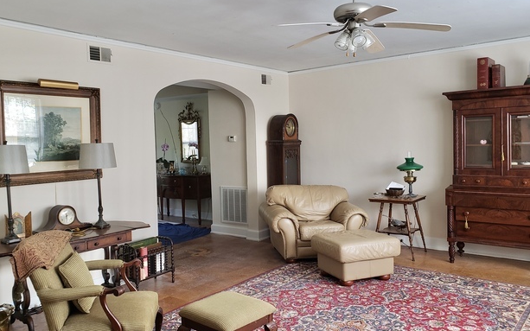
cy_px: 170
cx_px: 255
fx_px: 433
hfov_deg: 62.9
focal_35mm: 30
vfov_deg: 41.8
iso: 125
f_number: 2.4
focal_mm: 4.3
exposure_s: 1/60
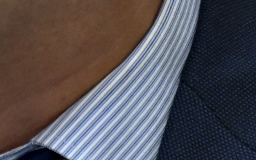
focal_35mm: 2954
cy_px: -111
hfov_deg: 0.7
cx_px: -217
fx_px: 20607
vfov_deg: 0.4
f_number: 5.6
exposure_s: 1/200
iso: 3200
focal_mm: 400
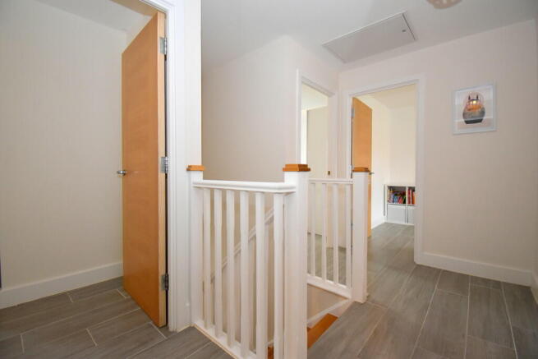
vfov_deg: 77.4
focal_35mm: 15
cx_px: 269
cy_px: 180
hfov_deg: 100.4
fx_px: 224
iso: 1100
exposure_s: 1/125
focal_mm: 10
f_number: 4.5
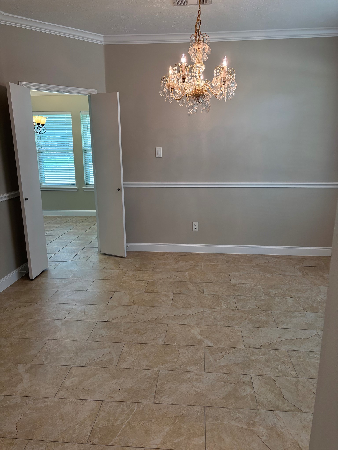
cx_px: 169
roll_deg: +0.2
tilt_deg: -12.9
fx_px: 338
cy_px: 225
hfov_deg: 53.1
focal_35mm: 26
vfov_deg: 67.3
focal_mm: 5.96
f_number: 1.6
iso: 125
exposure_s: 1/121
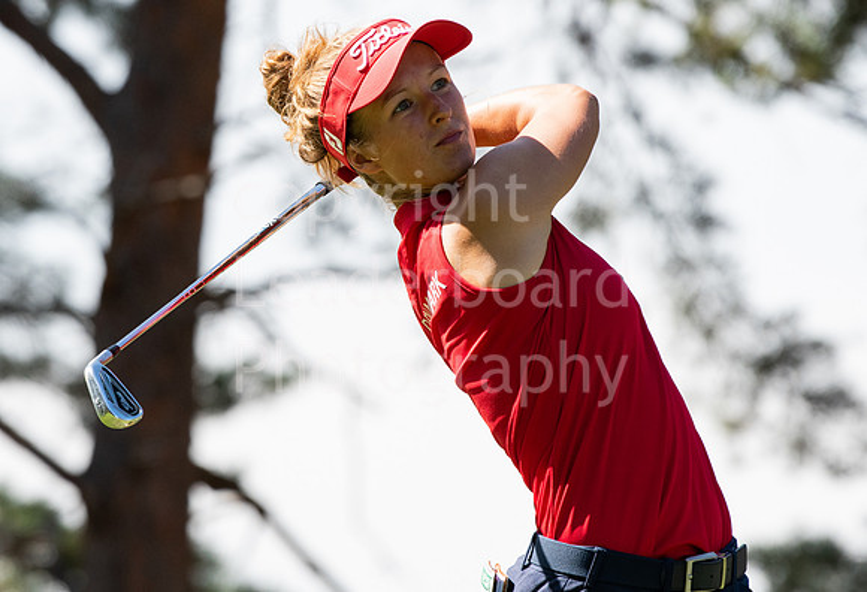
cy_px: 231
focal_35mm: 632
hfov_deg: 3.2
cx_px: 326
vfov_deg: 2.2
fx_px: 15338
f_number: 6.3
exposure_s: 1/1000
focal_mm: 340
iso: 640
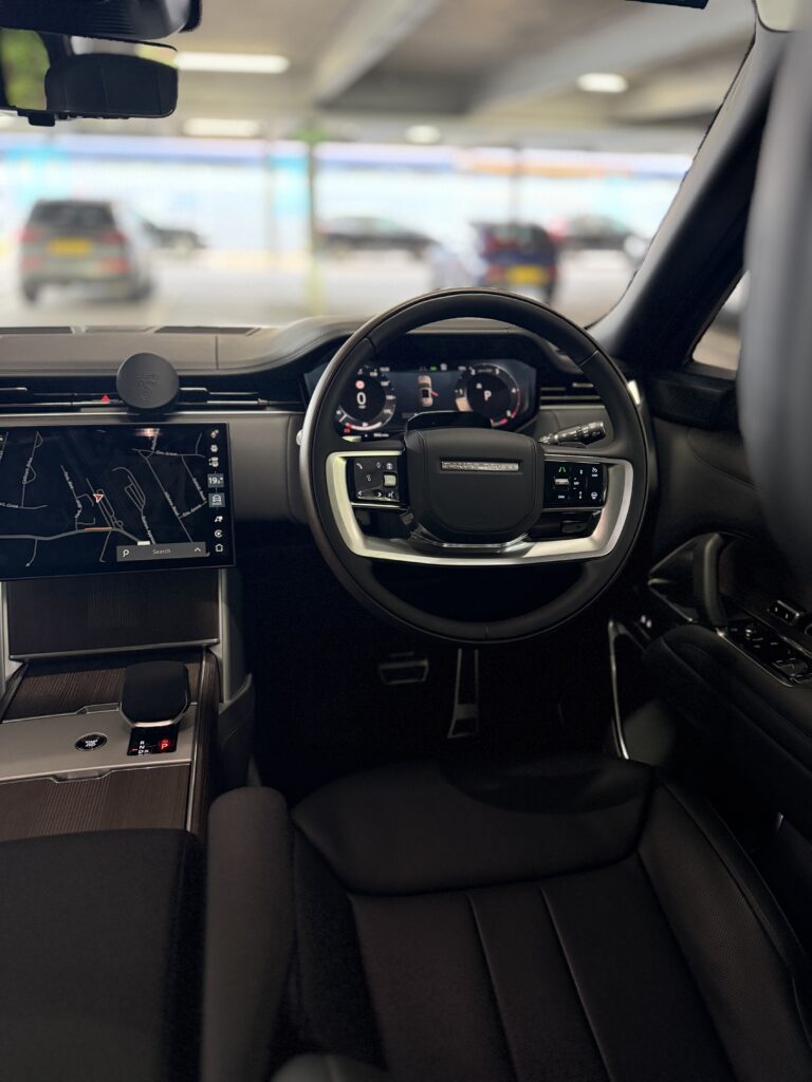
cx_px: 406
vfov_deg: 71.6
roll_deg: -1.1
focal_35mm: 24
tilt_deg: -22.7
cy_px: 541
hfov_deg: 56.8
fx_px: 751
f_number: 1.78
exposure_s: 1/33
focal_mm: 6.76
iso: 640
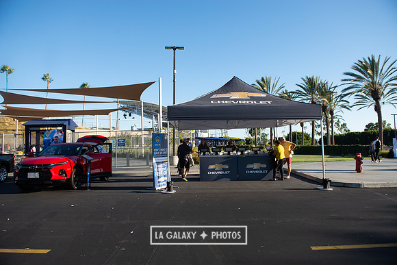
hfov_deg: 73.7
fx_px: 265
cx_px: 198
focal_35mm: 24
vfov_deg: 53.2
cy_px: 132
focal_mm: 24
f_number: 4.5
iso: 200
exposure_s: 1/1000
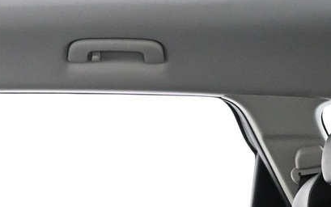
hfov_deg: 17.1
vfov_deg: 10.5
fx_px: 1092
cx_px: 61
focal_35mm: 121
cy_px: 298
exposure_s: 1/60
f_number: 3.8
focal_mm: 20
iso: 4000
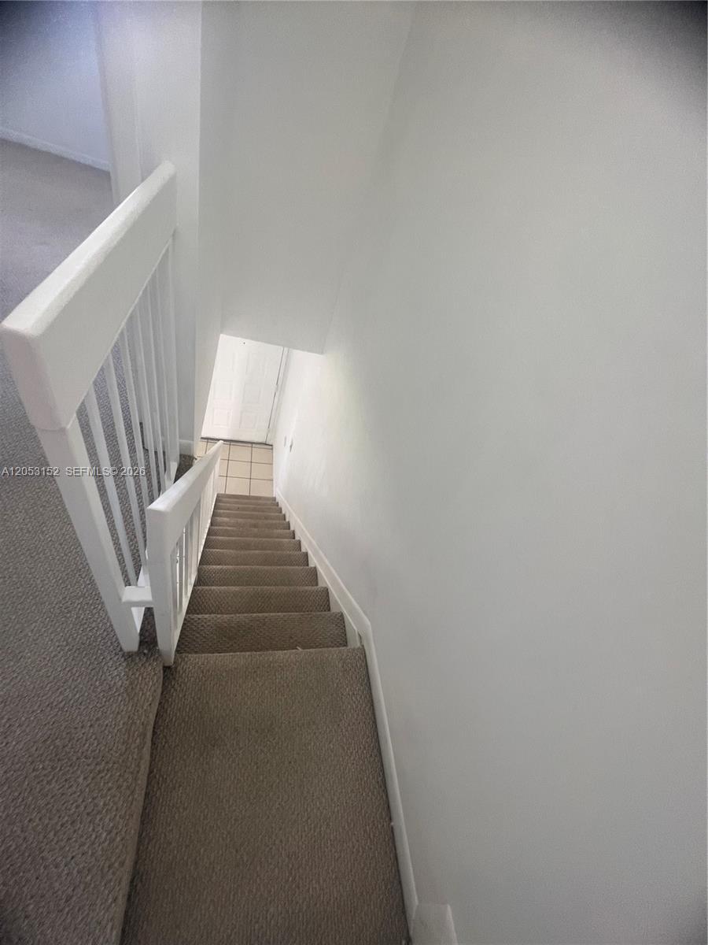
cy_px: 472
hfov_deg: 89.9
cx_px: 354
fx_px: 355
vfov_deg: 106.2
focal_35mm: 13
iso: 125
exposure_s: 1/60
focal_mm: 1.57
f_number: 1.8
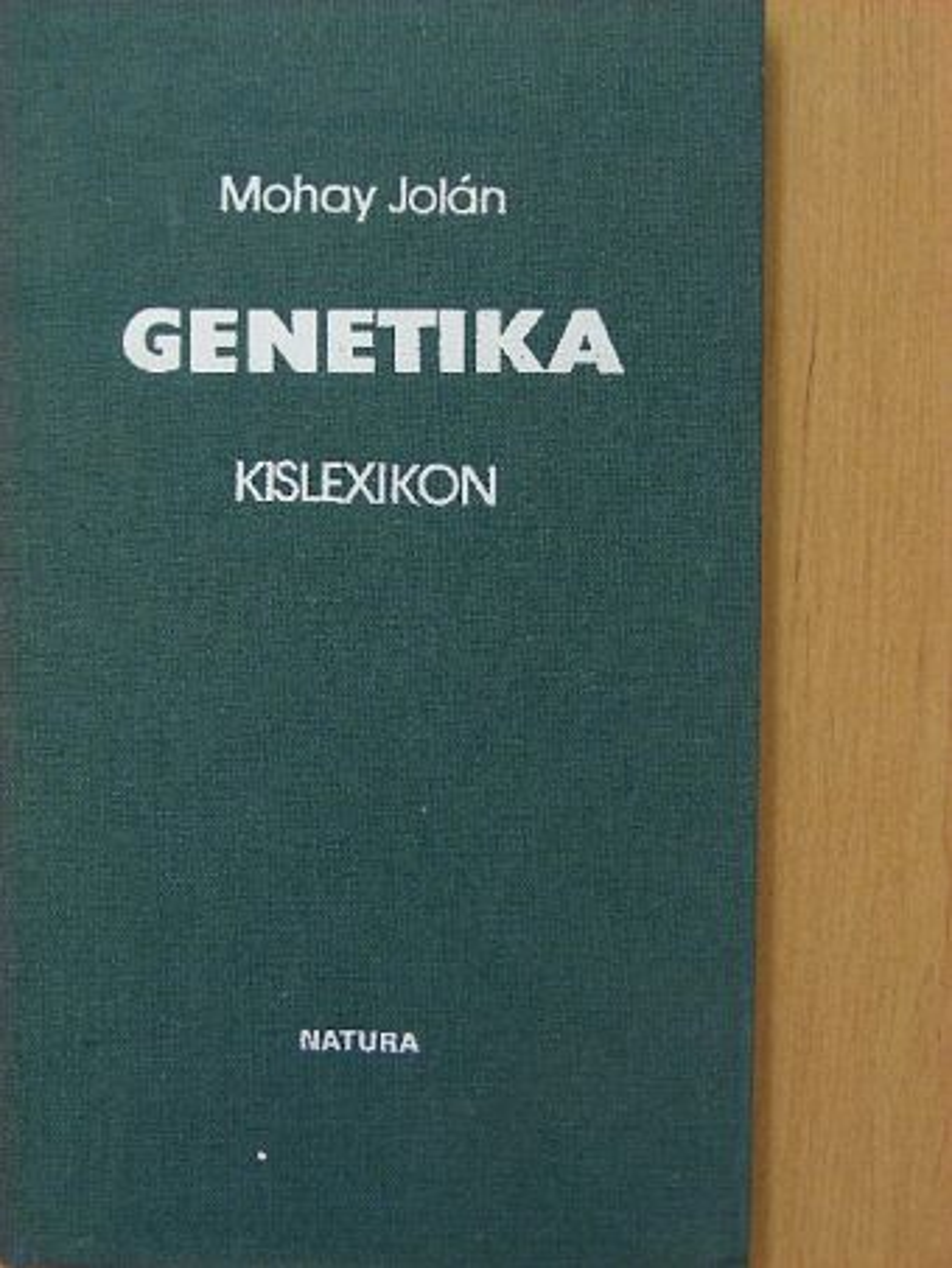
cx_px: 476
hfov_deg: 21.0
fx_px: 2566
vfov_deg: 27.8
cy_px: 634
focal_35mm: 70
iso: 114
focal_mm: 11.7
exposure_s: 1/29.8
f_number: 3.5
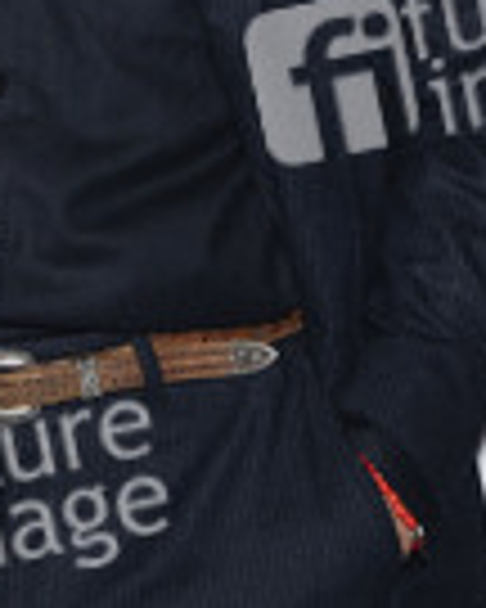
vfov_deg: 10.3
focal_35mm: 184
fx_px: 3308
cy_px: -167
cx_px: 68
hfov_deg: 8.4
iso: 640
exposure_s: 1/200
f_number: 6.3
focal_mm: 66
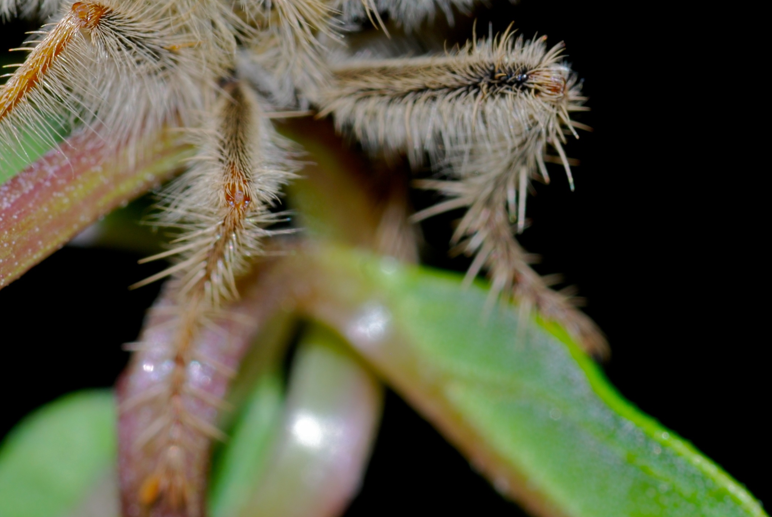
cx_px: 353
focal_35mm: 285
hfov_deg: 7.2
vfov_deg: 4.8
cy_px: 62
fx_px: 6117
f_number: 25
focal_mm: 105
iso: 100
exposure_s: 1/60
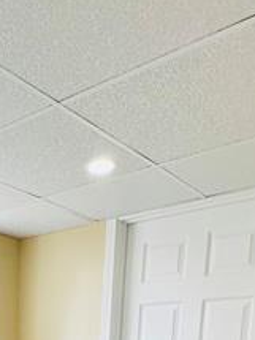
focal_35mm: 50
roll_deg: -2.0
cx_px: 25
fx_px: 492
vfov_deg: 29.3
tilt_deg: -10.3
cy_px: 462
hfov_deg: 28.0
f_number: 2.2
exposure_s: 1/120
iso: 160
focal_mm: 2.22
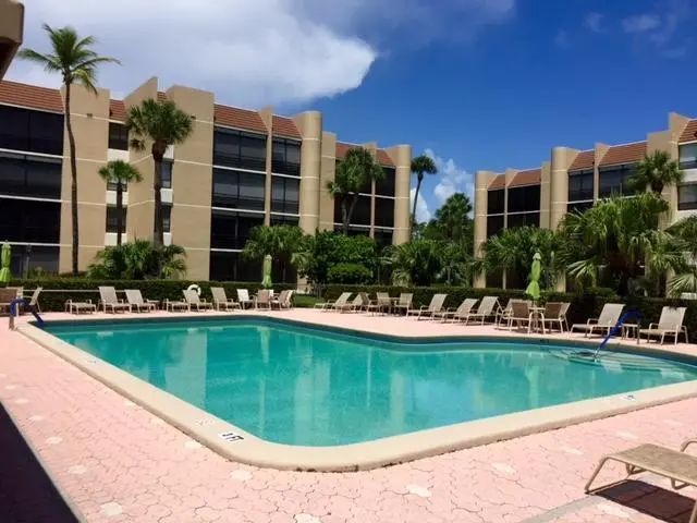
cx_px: 348
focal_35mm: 29
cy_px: 262
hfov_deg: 61.7
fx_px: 584
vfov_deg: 48.2
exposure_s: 1/3968
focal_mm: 4.15
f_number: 2.2
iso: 32
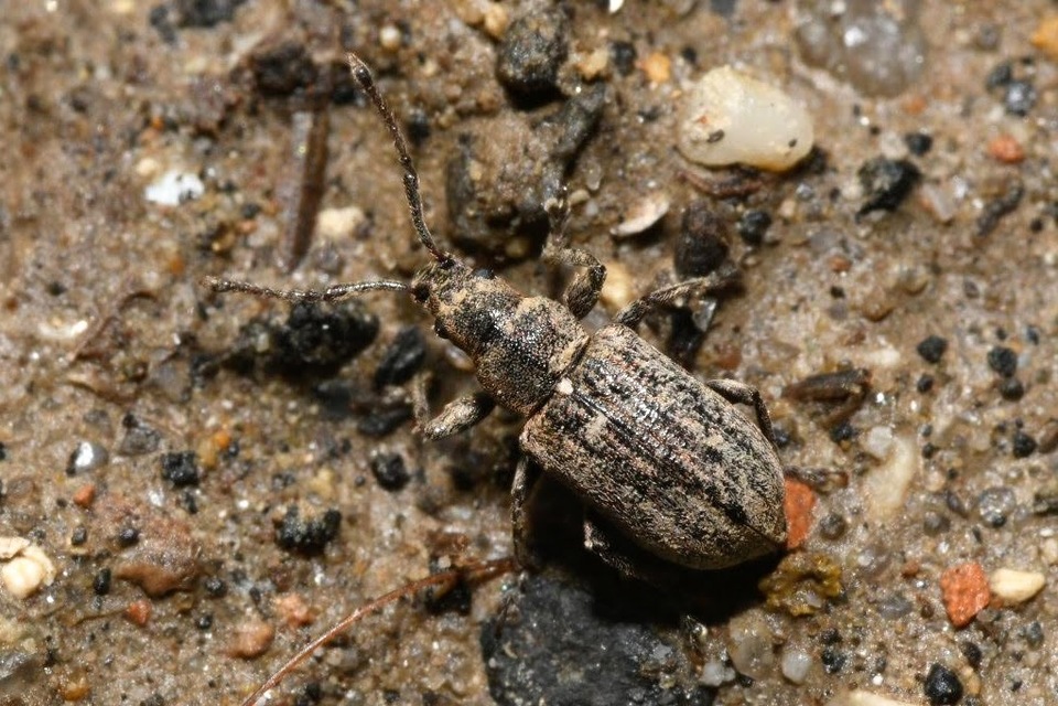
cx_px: 529
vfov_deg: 8.7
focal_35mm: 158
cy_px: 353
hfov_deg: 13.0
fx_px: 4628
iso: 100
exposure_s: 1/60
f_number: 32
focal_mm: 105
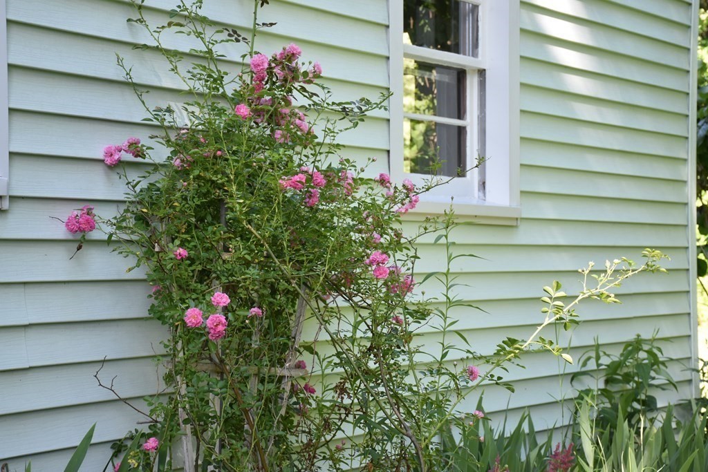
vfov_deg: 16.3
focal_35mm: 84
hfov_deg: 24.2
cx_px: 354
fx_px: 1652
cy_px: 236
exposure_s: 1/250
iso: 800
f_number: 8
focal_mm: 56
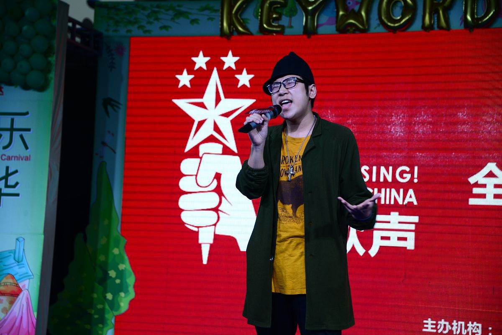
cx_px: 251
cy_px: 168
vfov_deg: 14.0
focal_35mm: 98
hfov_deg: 20.8
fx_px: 1366
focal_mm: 98
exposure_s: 1/125
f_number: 5.3
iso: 640
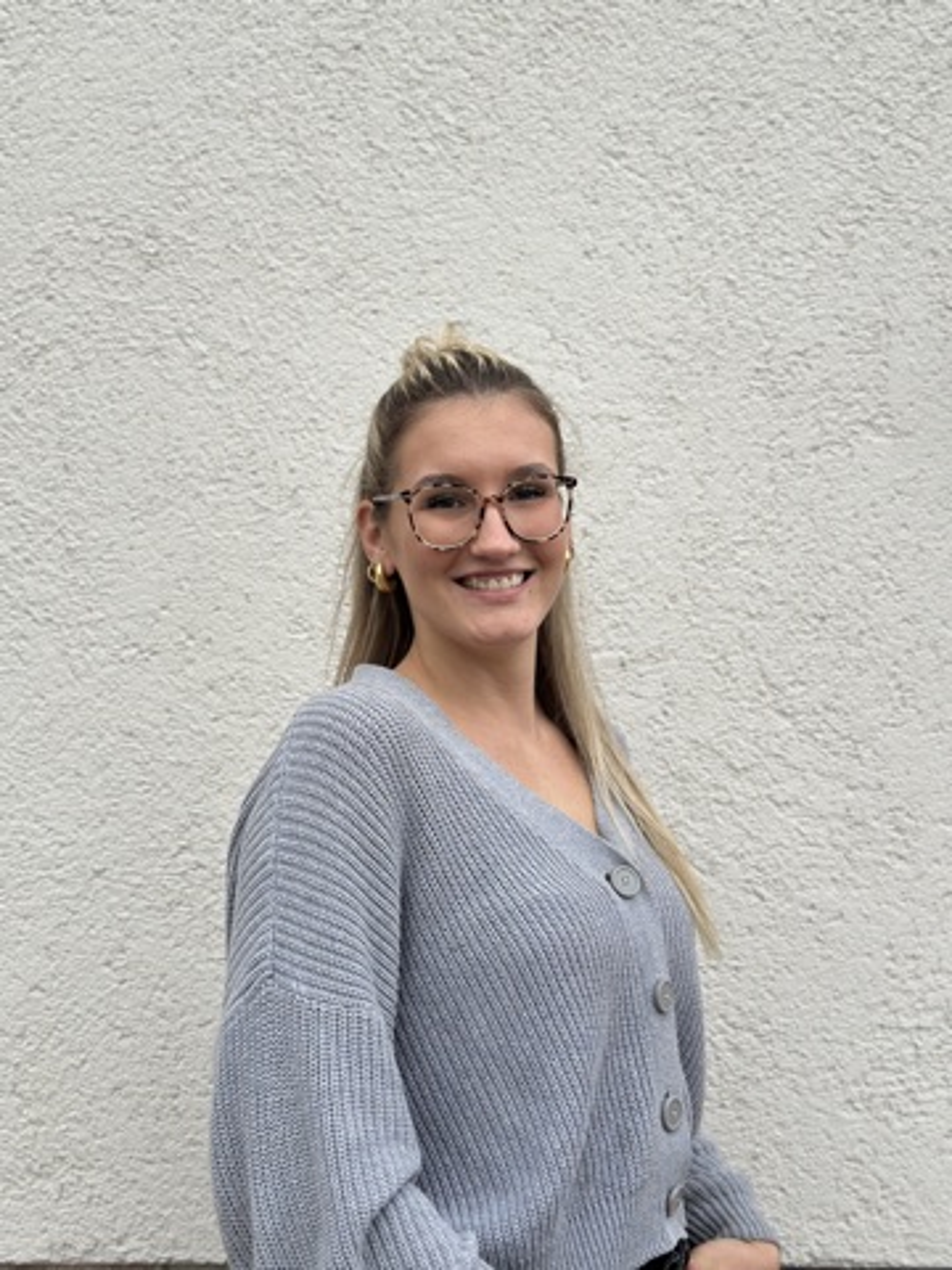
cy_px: 635
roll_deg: -1.2
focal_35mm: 48
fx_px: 1760
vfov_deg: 39.7
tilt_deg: +0.6
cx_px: 476
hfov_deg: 30.3
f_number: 1.78
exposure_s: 1/962
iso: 80
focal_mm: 6.86
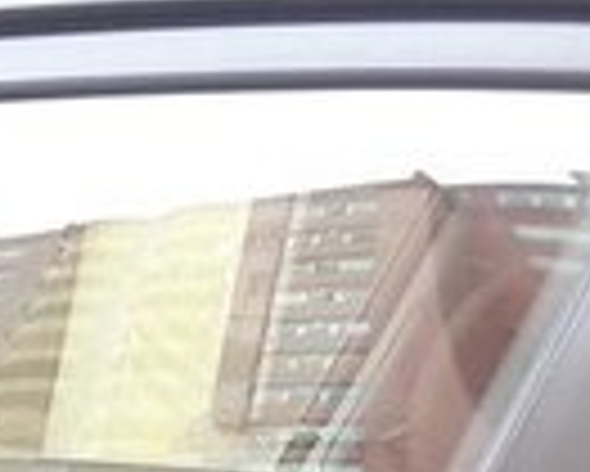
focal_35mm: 138
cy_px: 1009
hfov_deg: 11.6
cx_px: -815
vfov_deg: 10.2
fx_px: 2412
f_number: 1.9
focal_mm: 3.7
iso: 50
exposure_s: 1/50
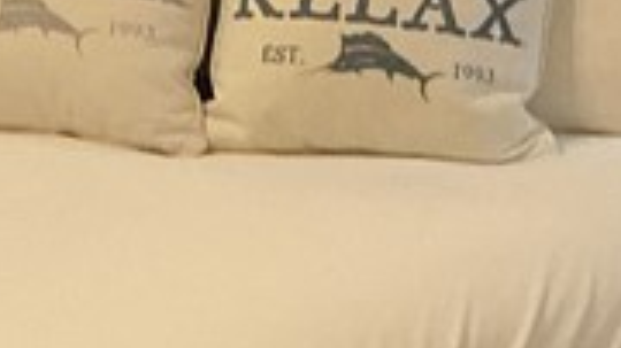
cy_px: 79
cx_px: 55
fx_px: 2962
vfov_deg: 6.7
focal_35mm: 180
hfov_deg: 11.9
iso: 125
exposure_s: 1/60
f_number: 1.8
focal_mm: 3
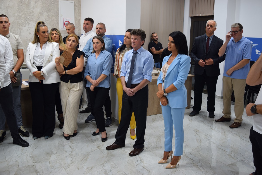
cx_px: 131
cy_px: 88
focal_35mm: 36
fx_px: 262
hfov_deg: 53.1
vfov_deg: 36.9
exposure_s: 1/40
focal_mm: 24
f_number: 4
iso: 400
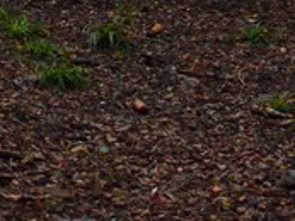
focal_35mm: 298
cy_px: -302
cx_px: 375
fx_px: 2540
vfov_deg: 4.9
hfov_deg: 6.6
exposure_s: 1/250
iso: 3200
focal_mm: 35
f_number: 1.8
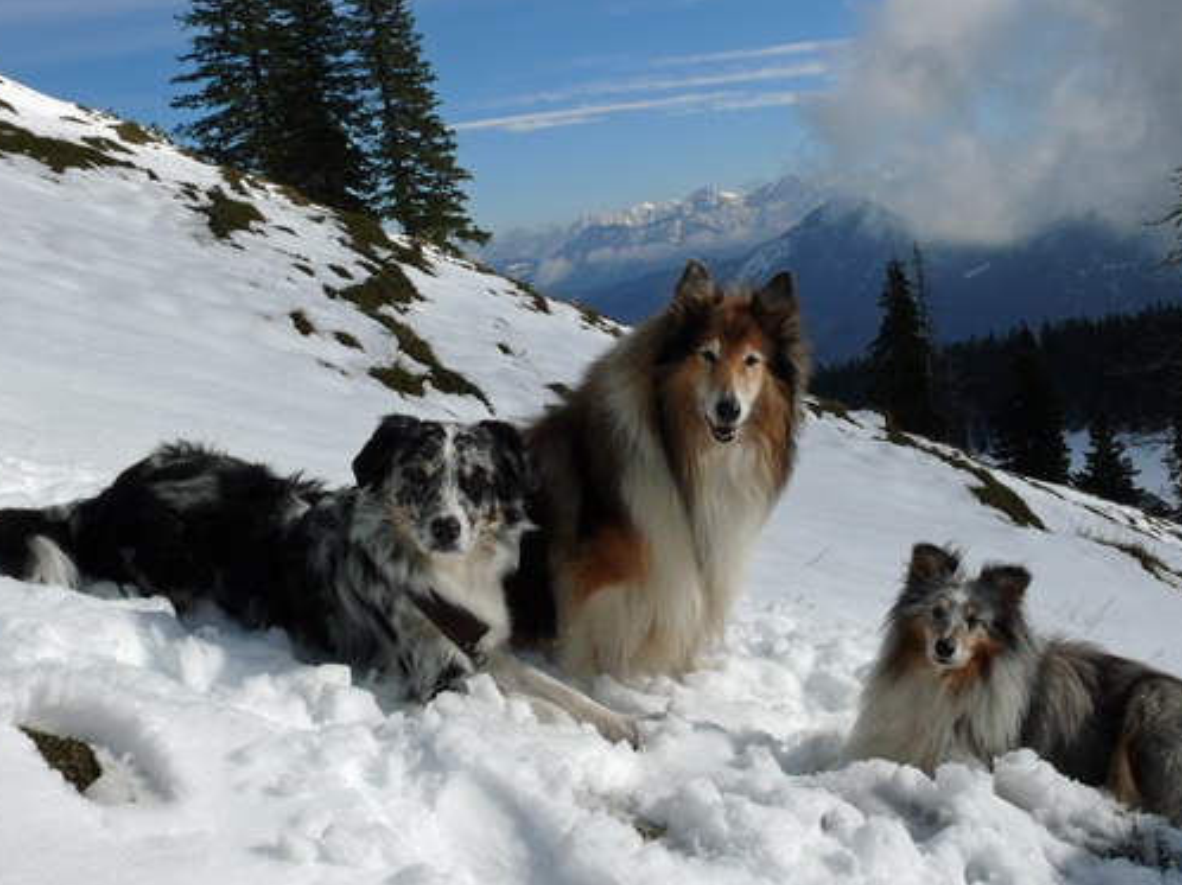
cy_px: 429
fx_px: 1536
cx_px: 648
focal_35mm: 45
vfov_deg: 32.2
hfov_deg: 42.0
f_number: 8
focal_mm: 7.4
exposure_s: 1/500
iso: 100
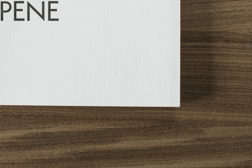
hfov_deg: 14.5
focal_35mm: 140
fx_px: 980
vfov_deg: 9.7
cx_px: 34
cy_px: -34
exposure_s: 1/60
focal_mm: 50
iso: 400
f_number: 8
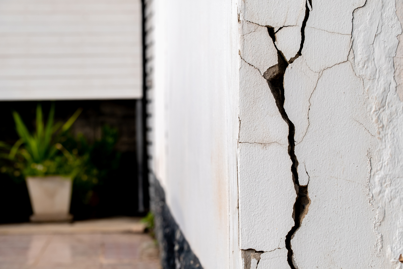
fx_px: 1310
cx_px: 202
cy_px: 134
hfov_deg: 17.5
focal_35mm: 117
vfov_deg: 11.7
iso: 200
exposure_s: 1/250
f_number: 9
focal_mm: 78.3
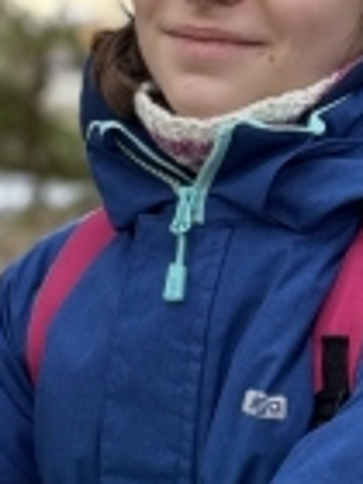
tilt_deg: -11.8
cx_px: 118
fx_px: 2880
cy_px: 315
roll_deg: -1.4
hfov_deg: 7.2
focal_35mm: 206
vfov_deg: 9.6
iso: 100
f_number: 1.78
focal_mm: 6.86
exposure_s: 1/87
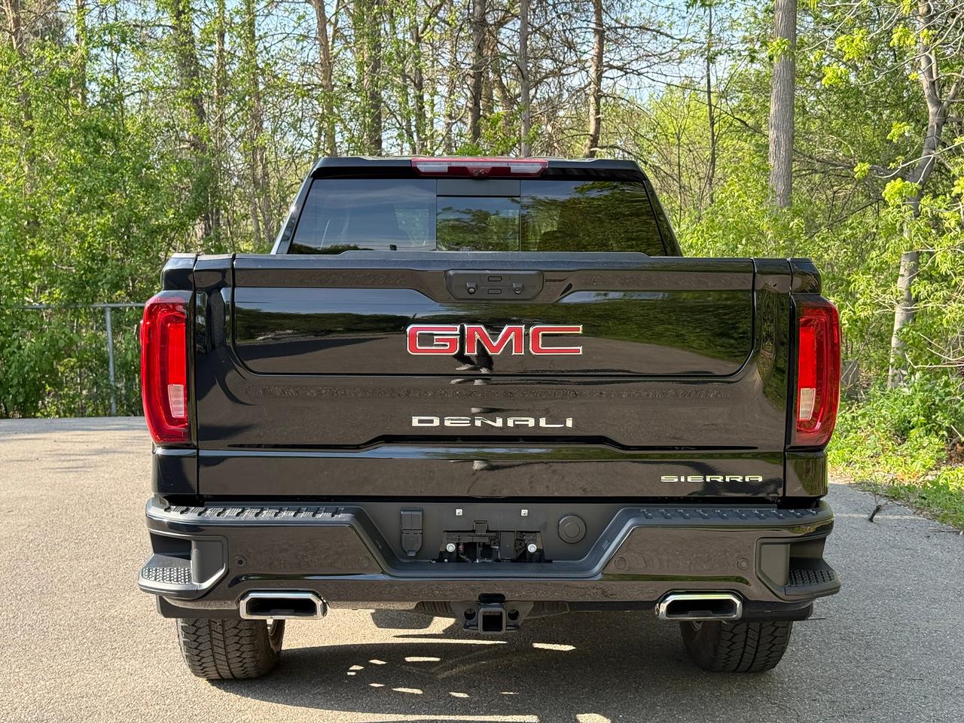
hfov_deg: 39.7
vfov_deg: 30.3
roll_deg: +1.5
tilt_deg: -4.2
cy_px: 362
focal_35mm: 48
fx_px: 1337
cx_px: 482
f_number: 1.78
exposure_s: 1/657
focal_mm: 6.76
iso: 80
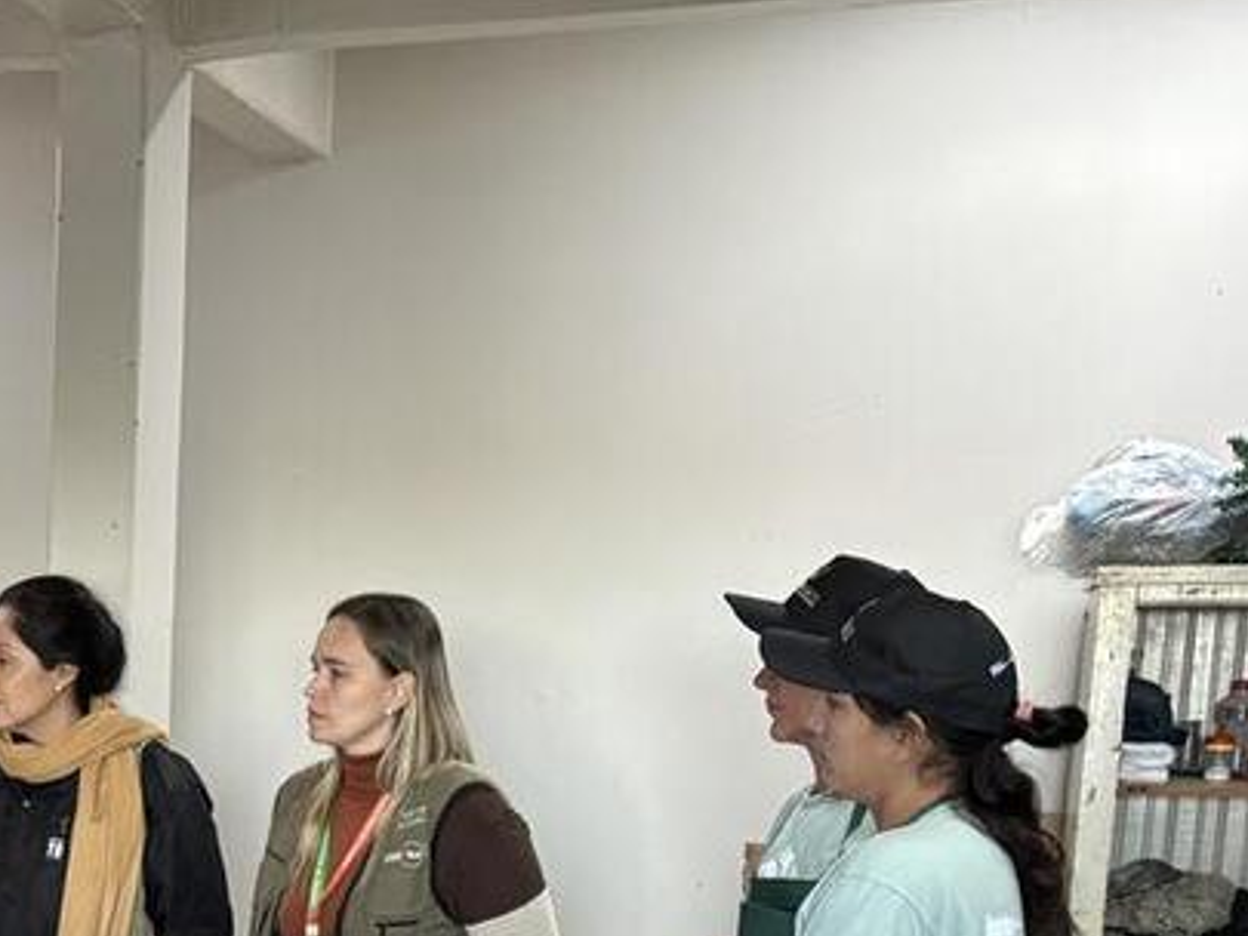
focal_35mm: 77
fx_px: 2777
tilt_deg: -9.8
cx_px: -250
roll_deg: -0.4
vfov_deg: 18.2
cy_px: 1115
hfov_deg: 23.2
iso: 200
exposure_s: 1/60
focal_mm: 5.96
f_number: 1.6
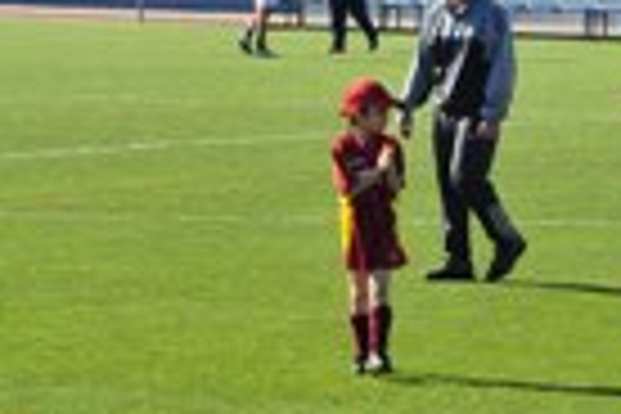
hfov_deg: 5.9
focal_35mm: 343
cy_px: 74
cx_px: 976
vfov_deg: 4.0
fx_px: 5916
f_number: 4.5
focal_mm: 70
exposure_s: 1/1250
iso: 400
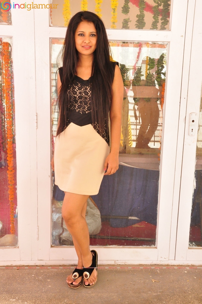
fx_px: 380
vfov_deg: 43.7
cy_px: 152
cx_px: 101
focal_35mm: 45
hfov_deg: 29.8
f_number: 10
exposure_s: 1/125
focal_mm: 30
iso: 1250
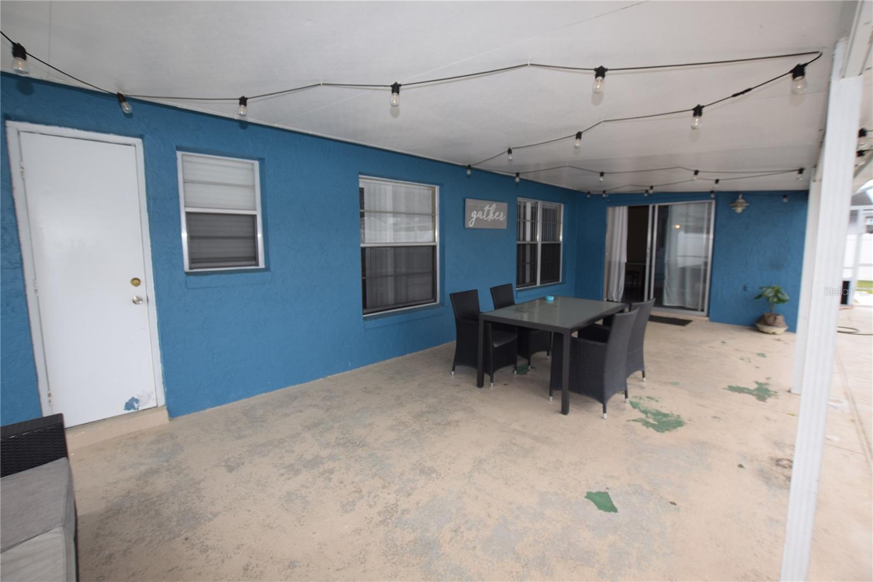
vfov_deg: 77.3
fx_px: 364
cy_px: 291
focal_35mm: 15
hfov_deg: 100.4
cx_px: 436
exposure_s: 1/125
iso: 220
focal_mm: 10
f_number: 5.6
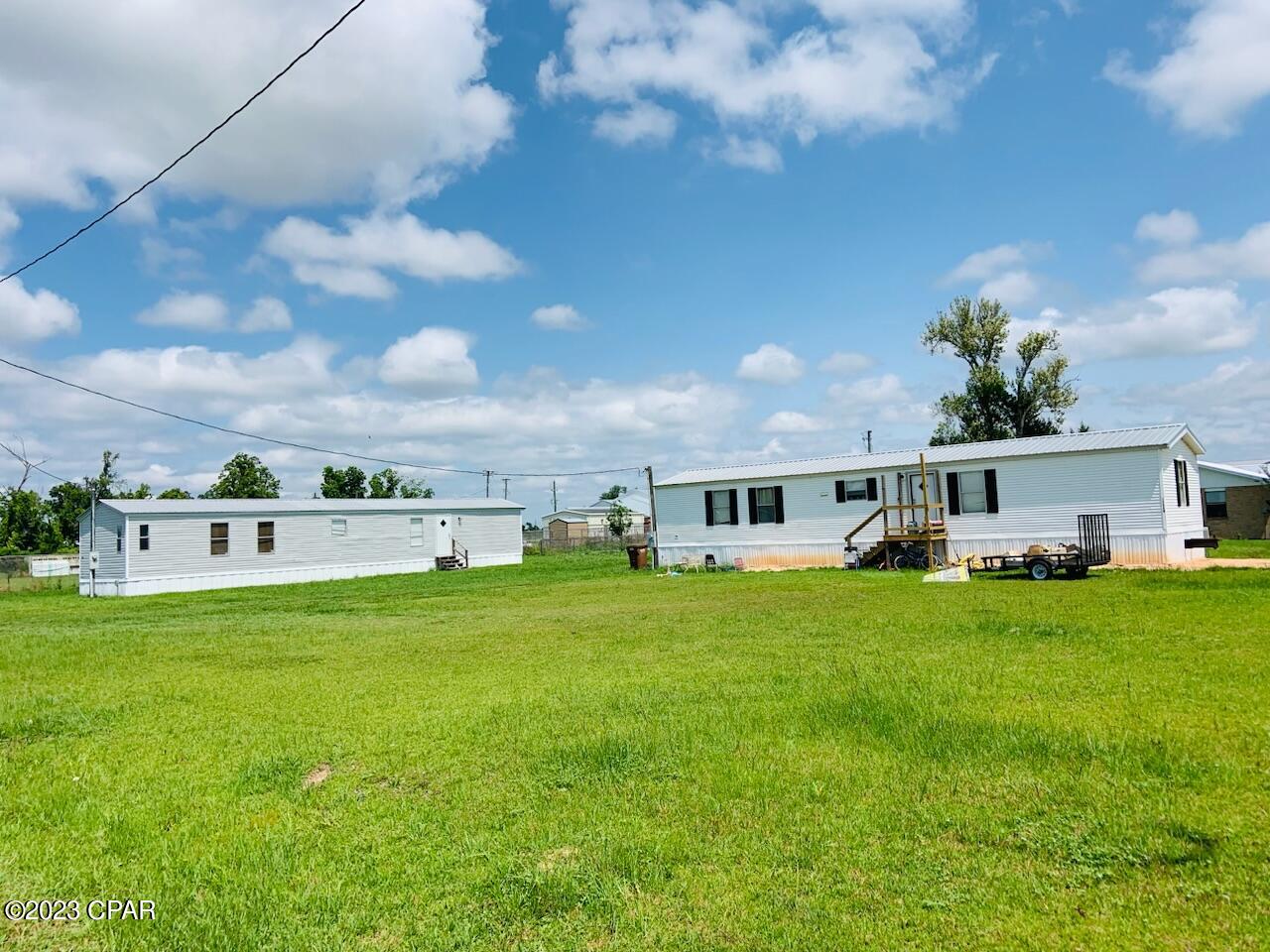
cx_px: 635
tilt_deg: +4.2
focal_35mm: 26
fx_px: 954
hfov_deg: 67.3
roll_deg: +2.6
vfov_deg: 53.1
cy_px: 476
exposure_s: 1/3788
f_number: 1.8
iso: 25
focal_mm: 4.25
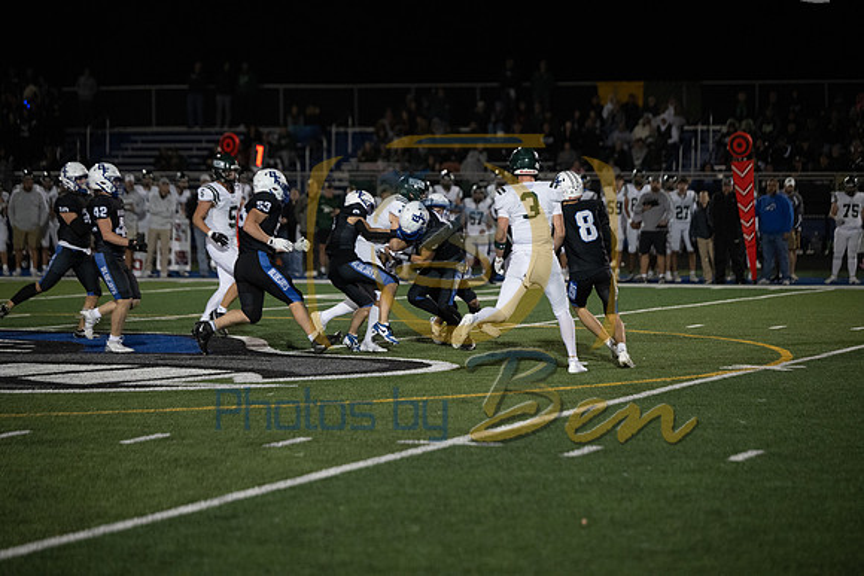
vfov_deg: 10.6
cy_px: 288
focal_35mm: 130
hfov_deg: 15.8
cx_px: 432
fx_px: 3121
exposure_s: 1/1600
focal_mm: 130
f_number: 2.8
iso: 5000
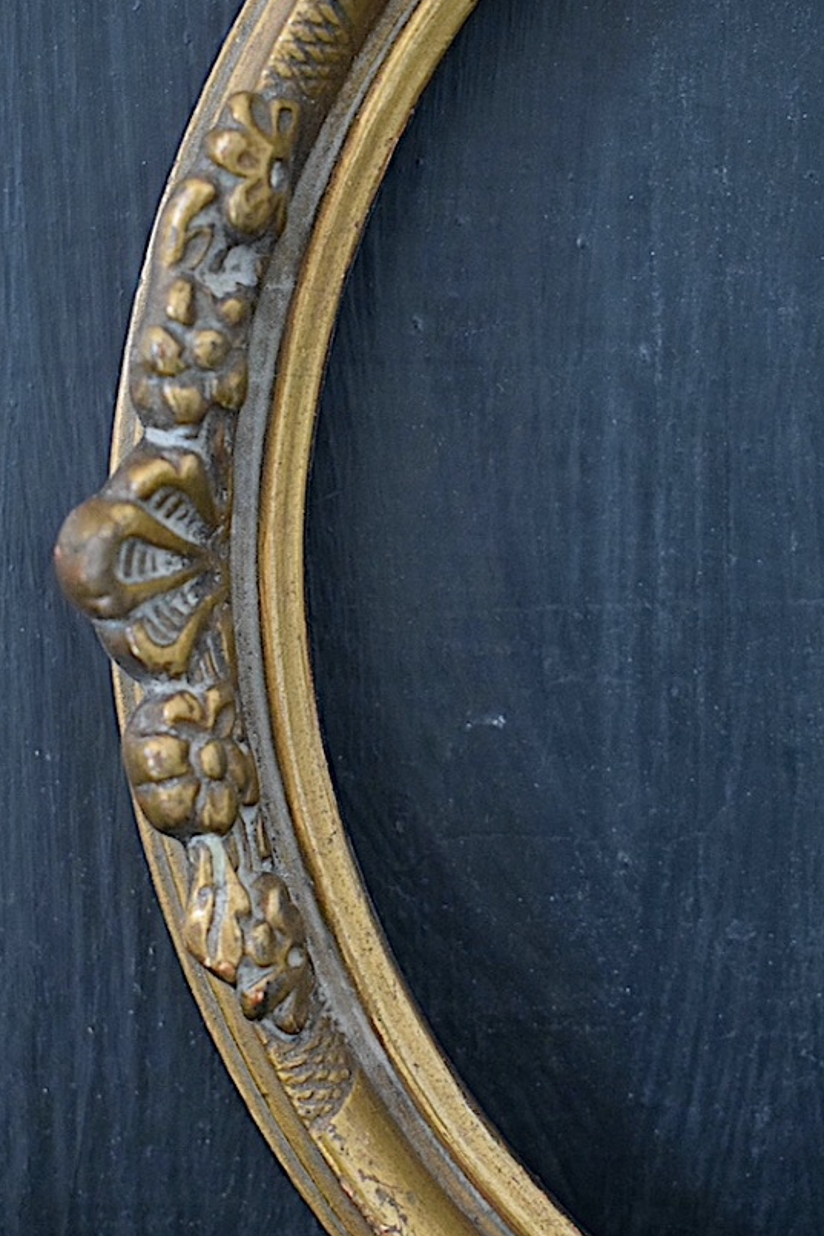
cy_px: 579
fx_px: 2608
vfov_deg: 26.6
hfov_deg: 17.9
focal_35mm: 76
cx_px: 341
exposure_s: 1/40
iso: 3200
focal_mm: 34
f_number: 4.5
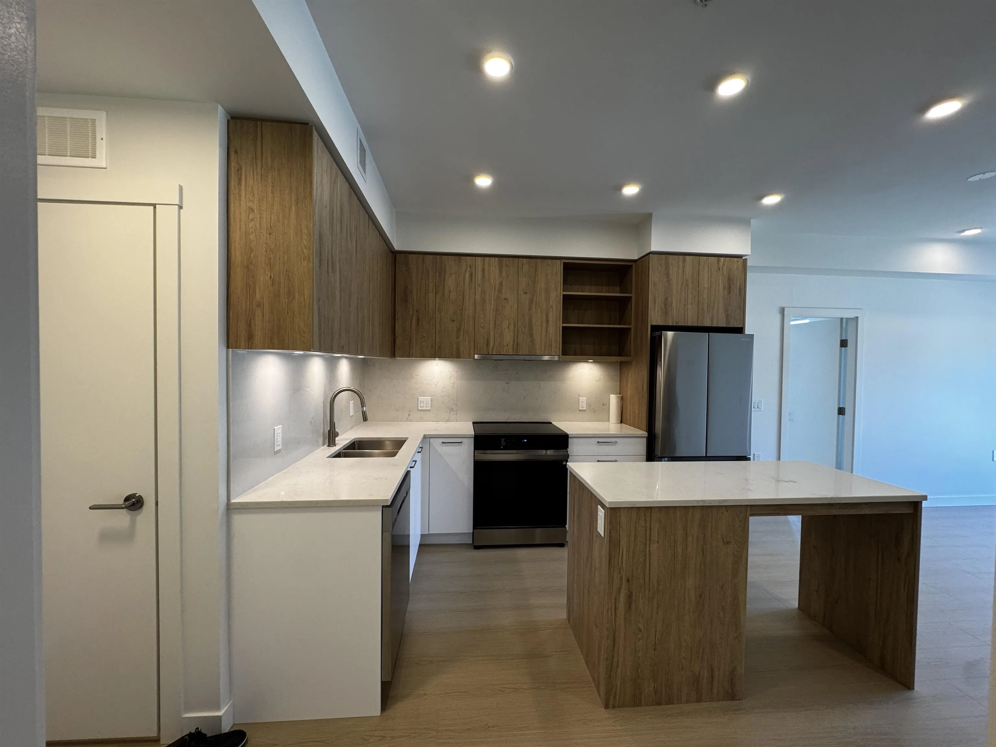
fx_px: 403
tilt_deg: -0.7
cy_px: 374
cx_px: 498
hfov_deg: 102.1
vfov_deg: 85.7
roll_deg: -1.1
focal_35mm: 14
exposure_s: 1/120
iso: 160
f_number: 2.2
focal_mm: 2.22
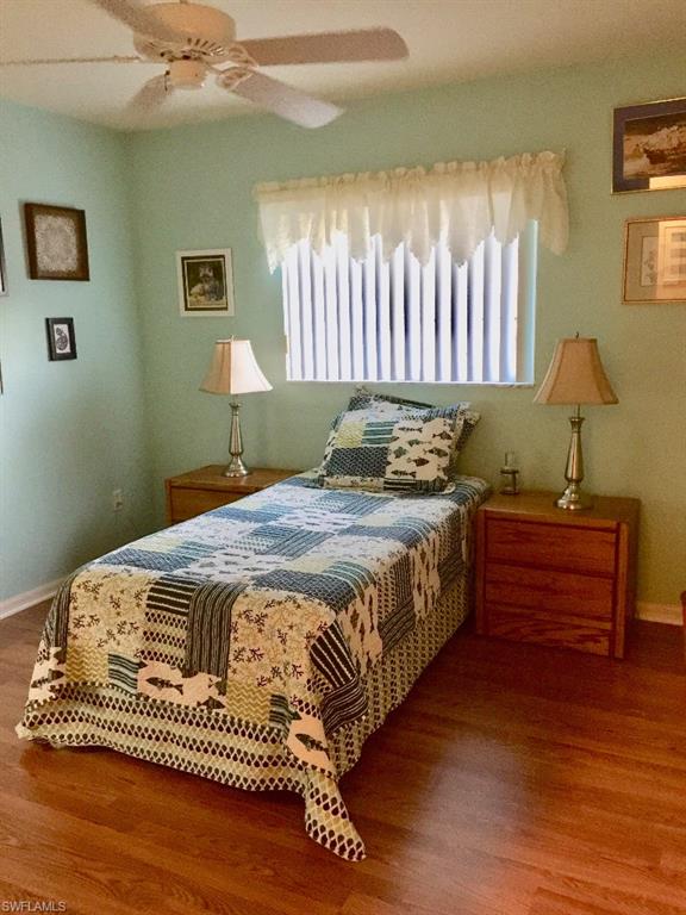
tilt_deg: -9.3
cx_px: 343
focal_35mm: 29
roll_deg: +3.1
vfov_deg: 61.7
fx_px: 766
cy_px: 458
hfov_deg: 48.2
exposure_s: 1/15
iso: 125
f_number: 2.2
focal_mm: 4.15
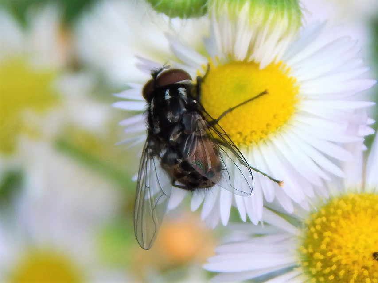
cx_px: 189
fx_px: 1540
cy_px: 142
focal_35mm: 141
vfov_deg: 10.5
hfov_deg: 14.0
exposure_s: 1/200
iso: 125
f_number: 4.9
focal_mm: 25.3
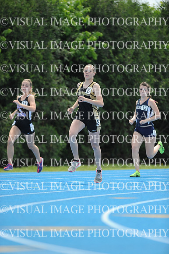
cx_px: 84
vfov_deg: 5.2
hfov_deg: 3.4
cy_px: 127
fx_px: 2820
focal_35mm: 400
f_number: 3.5
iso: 320
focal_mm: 400
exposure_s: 1/2000
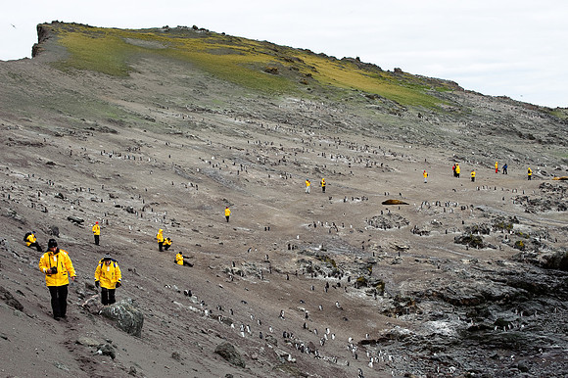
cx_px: 284
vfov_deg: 19.4
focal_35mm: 70
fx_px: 1104
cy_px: 189
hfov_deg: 28.9
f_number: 10
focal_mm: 70
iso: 320
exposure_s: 1/100
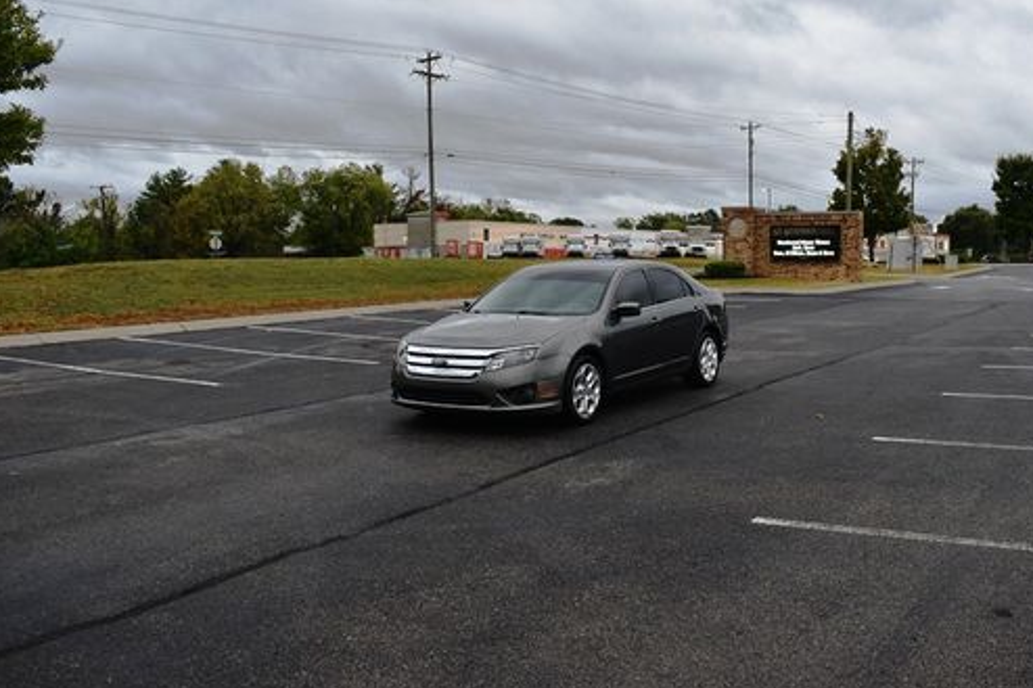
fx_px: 1004
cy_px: 277
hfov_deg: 54.2
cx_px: 592
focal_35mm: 35
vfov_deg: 37.7
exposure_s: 1/250
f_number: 5
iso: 400
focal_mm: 18
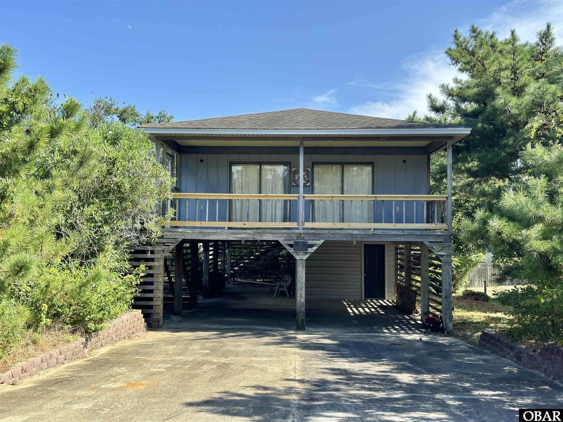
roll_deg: -0.5
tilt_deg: +1.8
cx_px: 282
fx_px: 569
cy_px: 211
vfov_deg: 40.7
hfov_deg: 52.6
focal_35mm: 35
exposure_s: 1/2833
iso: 100
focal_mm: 6.76
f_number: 1.78
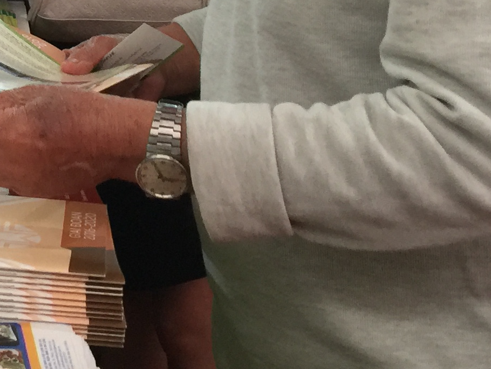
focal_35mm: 104
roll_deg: -2.1
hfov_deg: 17.0
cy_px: -139
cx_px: -257
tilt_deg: -6.0
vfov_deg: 13.6
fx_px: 1476
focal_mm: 4.15
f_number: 2.2
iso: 64
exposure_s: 1/17
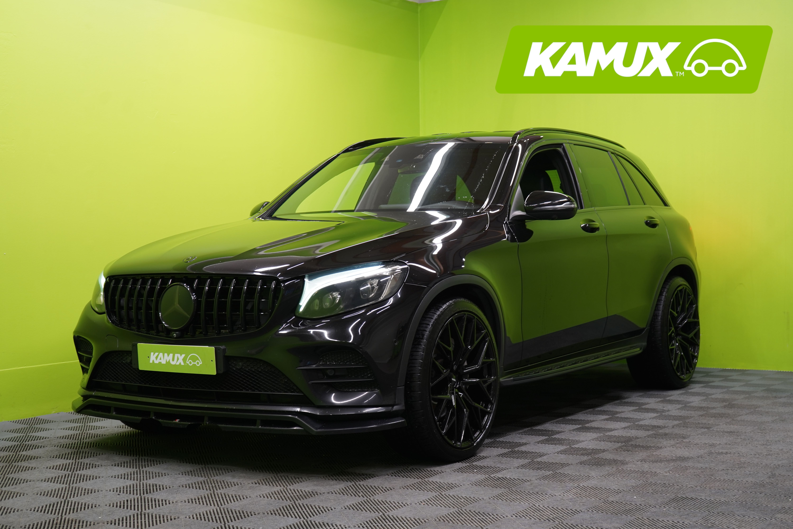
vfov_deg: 26.0
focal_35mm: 52
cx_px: 396
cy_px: 264
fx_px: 1145
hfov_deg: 38.2
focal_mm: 52
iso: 400
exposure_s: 1/25
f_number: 5
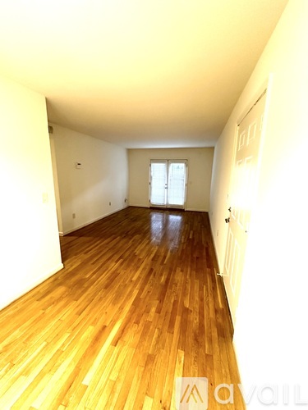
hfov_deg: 85.7
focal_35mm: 14
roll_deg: +0.0
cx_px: 154
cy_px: 205
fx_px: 166
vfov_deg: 102.1
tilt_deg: -10.2
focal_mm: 2.22
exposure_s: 1/60
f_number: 2.2
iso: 400
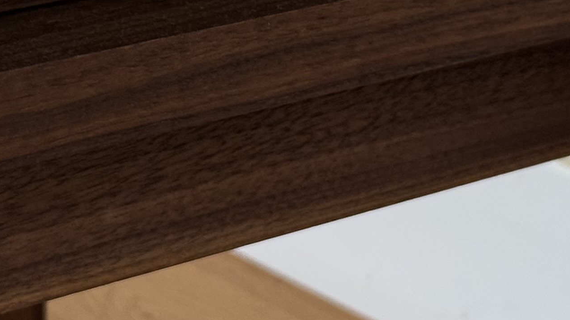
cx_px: 254
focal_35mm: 166
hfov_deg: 13.0
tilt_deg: -14.3
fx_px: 2509
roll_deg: -0.9
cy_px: -52
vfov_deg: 7.3
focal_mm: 6.76
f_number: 1.78
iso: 100
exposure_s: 1/104
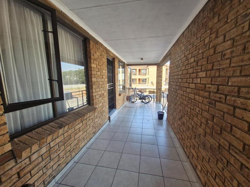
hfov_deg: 106.2
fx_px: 94
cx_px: 125
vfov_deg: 89.9
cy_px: 94
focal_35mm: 13
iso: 50
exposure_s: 1/100
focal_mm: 1.74
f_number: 2.2
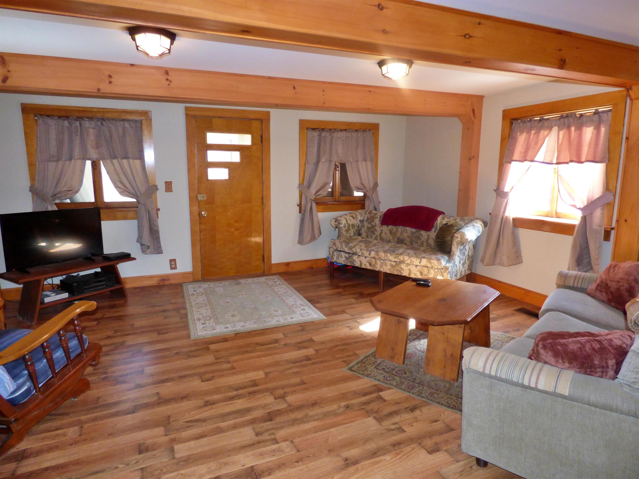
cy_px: 240
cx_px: 320
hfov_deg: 81.7
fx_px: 369
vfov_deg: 66.0
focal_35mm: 20
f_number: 2.8
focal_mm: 3.58
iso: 320
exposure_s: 1/60
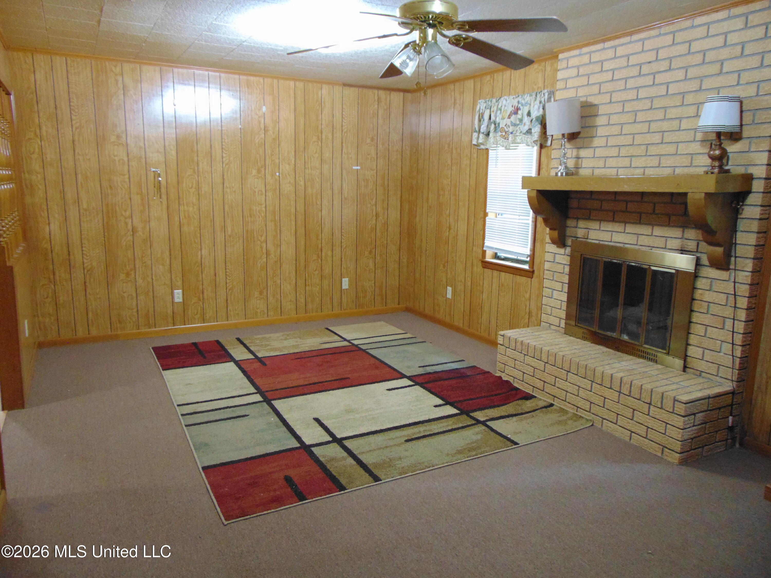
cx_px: 386
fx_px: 557
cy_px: 289
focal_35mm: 25
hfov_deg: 69.4
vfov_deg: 54.9
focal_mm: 4.5
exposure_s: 1/15
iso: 400
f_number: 3
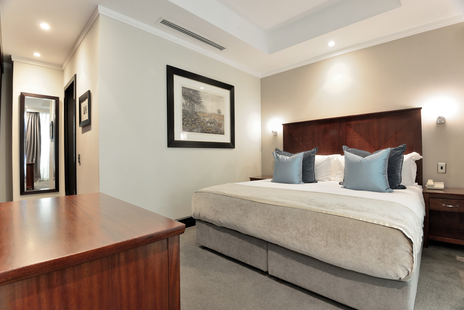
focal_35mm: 17
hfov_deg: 93.3
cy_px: 155
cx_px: 232
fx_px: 219
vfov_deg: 70.5
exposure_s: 13
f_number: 11
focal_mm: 17
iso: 100
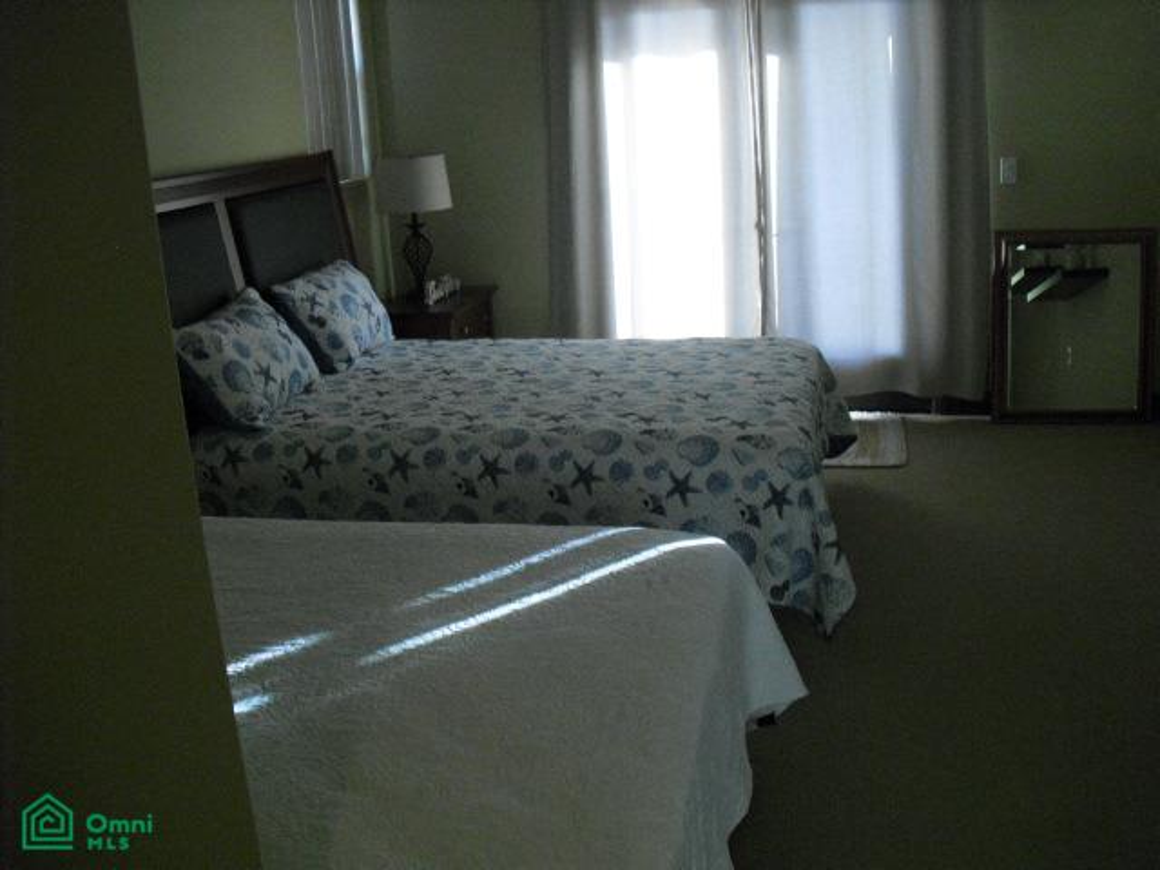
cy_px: 435
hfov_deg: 51.4
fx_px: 1206
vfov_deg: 39.7
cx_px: 580
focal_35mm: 36
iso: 800
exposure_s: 1/100
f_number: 3.1
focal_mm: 6.3
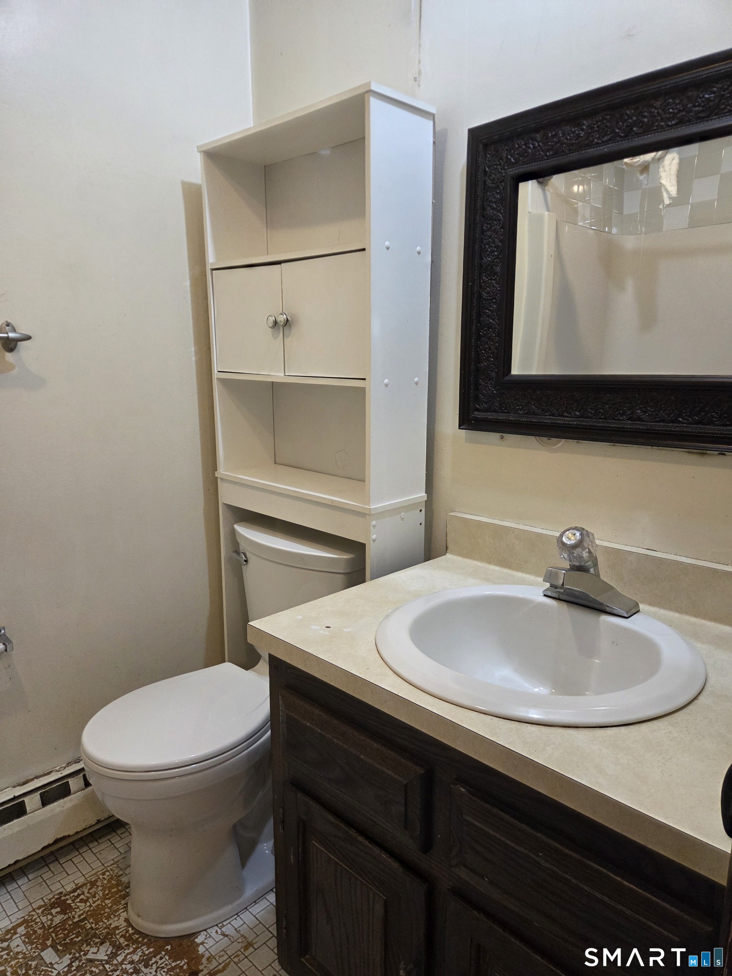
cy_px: 488
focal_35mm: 23
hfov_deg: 58.9
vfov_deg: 73.9
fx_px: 648
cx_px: 366
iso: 500
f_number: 1.8
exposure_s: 1/120
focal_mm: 5.4
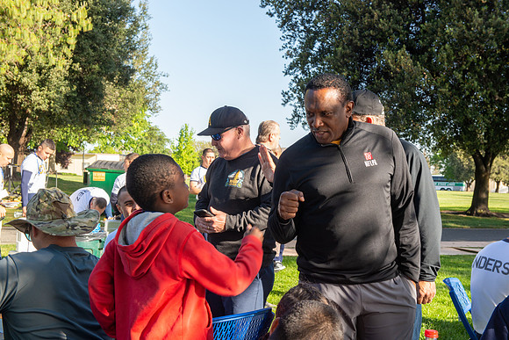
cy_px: 170
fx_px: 778
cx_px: 254
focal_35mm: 55
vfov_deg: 24.6
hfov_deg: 36.2
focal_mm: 55
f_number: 8
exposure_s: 1/125
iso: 280
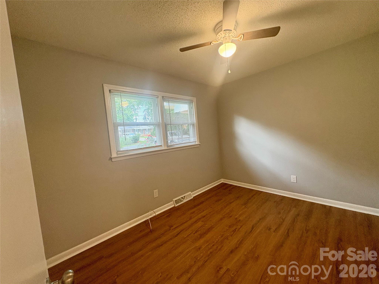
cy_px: 142
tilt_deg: -3.3
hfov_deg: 102.1
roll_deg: +4.5
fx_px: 153
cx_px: 190
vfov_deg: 85.7
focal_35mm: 14
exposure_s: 1/60
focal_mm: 2.22
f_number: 2.2
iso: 320
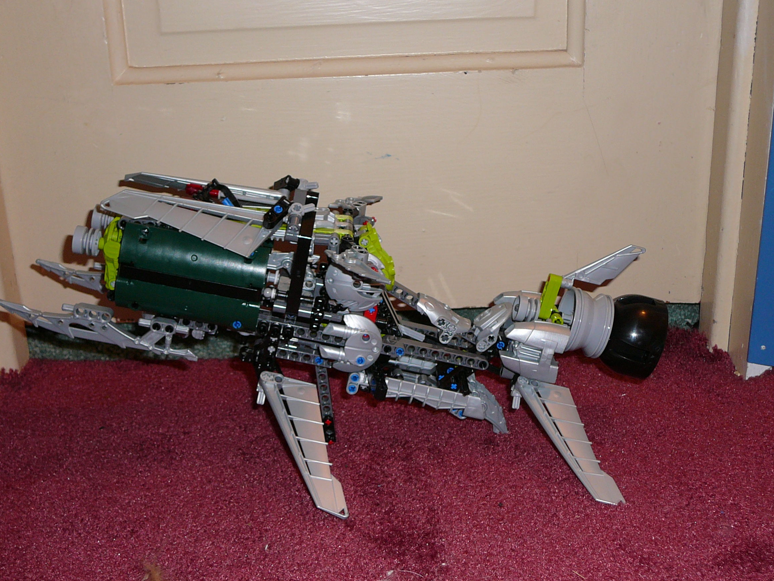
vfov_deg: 32.2
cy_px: 300
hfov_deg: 42.1
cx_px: 379
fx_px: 1006
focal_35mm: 45
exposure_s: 1/30
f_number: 3.1
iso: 100
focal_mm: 6.1
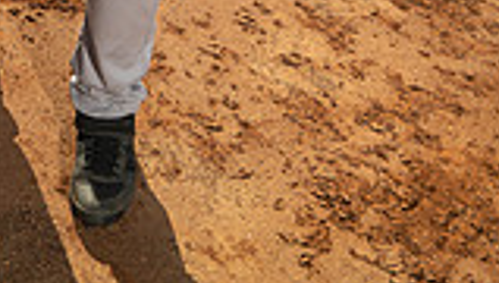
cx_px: 107
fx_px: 941
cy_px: -390
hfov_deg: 29.1
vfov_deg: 13.0
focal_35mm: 71
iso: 500
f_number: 7.1
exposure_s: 1/200
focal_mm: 24
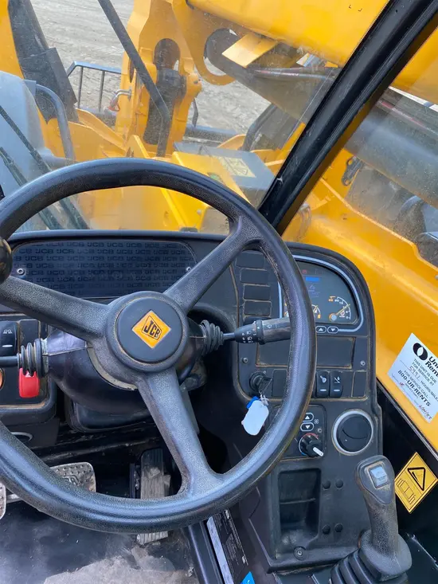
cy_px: 292
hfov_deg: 53.1
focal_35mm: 26
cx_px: 219
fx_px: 439
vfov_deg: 67.3
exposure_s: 1/122
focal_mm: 4.25
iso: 40
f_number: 1.8
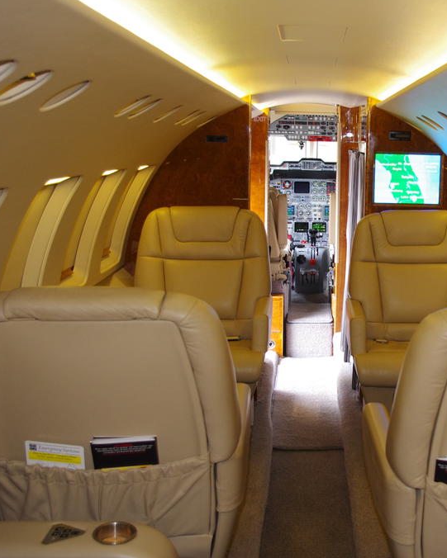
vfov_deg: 42.0
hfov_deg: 33.1
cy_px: 278
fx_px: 727
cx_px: 365
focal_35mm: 44
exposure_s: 1/30
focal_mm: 21.25
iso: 800
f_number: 4
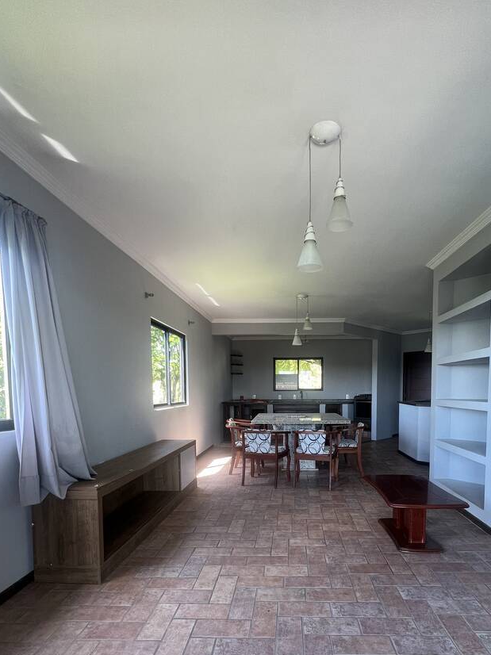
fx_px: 322
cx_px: 279
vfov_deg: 89.0
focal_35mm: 17
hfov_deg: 74.3
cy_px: 415
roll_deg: +1.5
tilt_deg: -3.3
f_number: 1.8
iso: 100
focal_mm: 1.57
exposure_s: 1/99
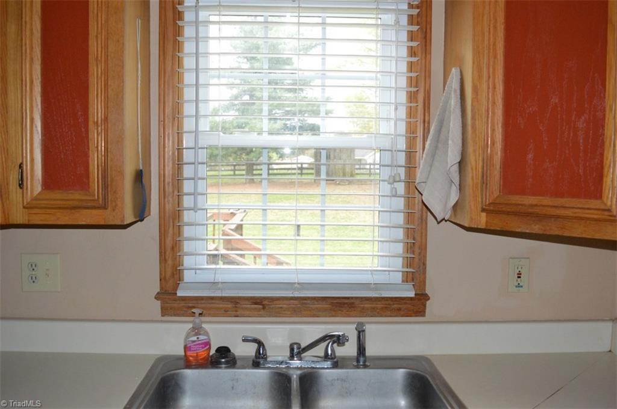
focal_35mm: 34
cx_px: 308
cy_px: 204
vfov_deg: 38.3
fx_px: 591
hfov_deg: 55.2
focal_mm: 23
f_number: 6.3
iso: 1600
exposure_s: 1/200
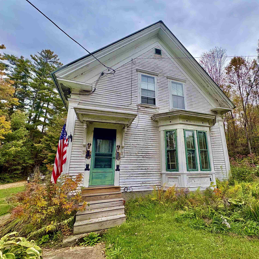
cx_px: 149
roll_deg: +0.4
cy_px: 133
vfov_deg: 84.0
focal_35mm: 17
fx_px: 144
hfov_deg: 83.4
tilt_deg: +15.4
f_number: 2.2
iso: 40
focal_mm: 2.22
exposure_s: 1/479
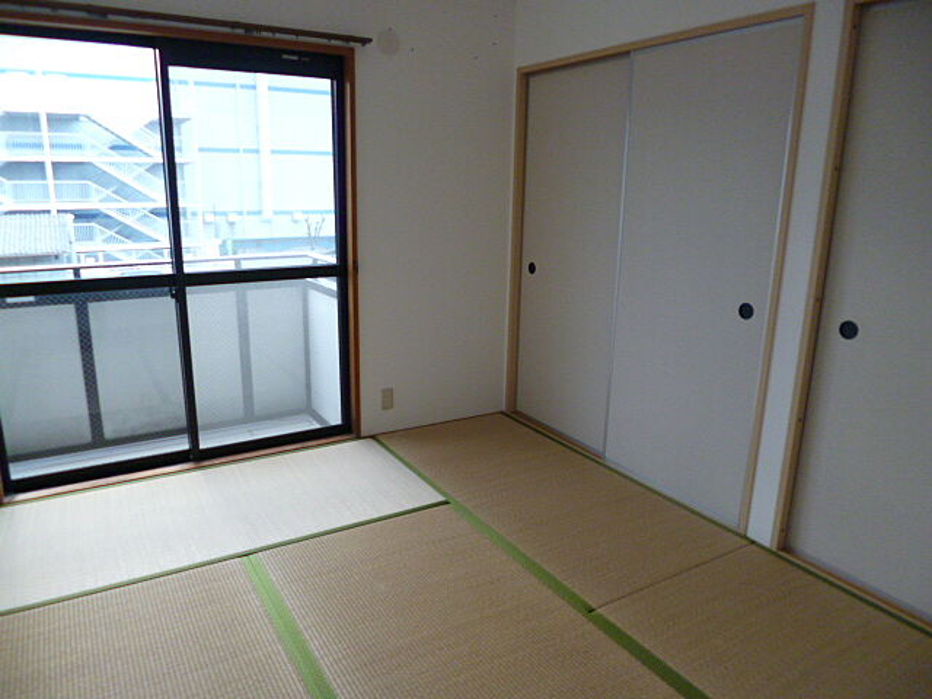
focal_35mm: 24
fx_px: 646
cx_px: 466
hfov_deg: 71.6
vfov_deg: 56.8
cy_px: 350
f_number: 2.5
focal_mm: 4.3
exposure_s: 1/60
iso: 250
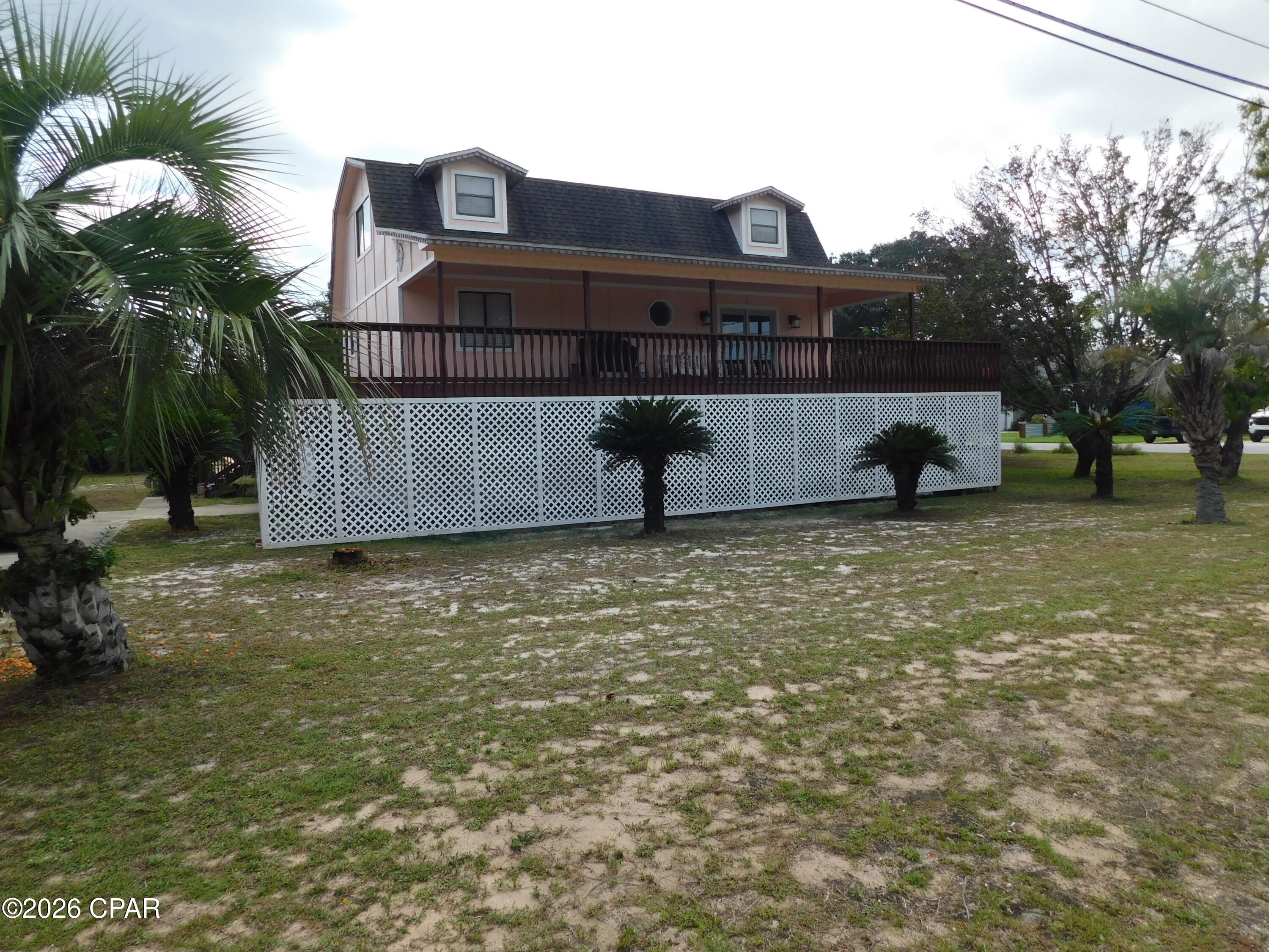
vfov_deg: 58.9
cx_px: 634
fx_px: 843
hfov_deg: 73.9
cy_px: 476
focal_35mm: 23
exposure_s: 1/400
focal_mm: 4
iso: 125
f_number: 6
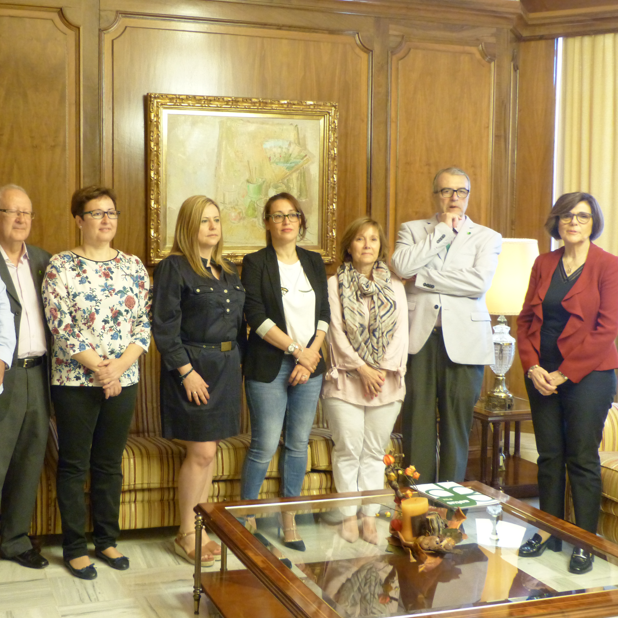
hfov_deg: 37.3
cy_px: 310
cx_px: 224
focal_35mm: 45
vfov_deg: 37.6
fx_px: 909
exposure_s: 1/15
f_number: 2.8
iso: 500
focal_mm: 6.8
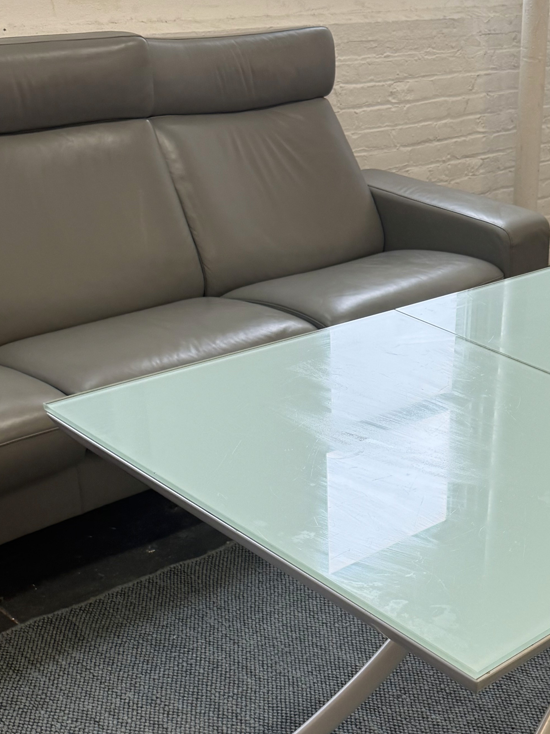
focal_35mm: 52
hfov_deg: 26.9
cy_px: 524
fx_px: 1102
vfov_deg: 36.2
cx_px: 513
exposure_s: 1/153
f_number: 1.78
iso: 125
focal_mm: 6.76
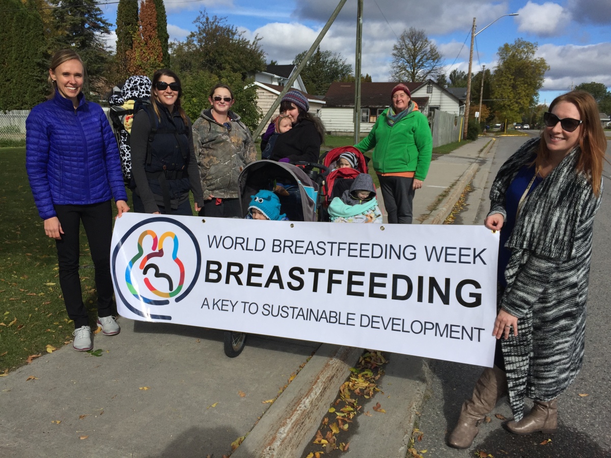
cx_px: 306
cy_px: 229
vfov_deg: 48.2
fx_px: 512
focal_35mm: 29
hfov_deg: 61.7
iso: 32
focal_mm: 4.15
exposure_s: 1/3968
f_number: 2.2
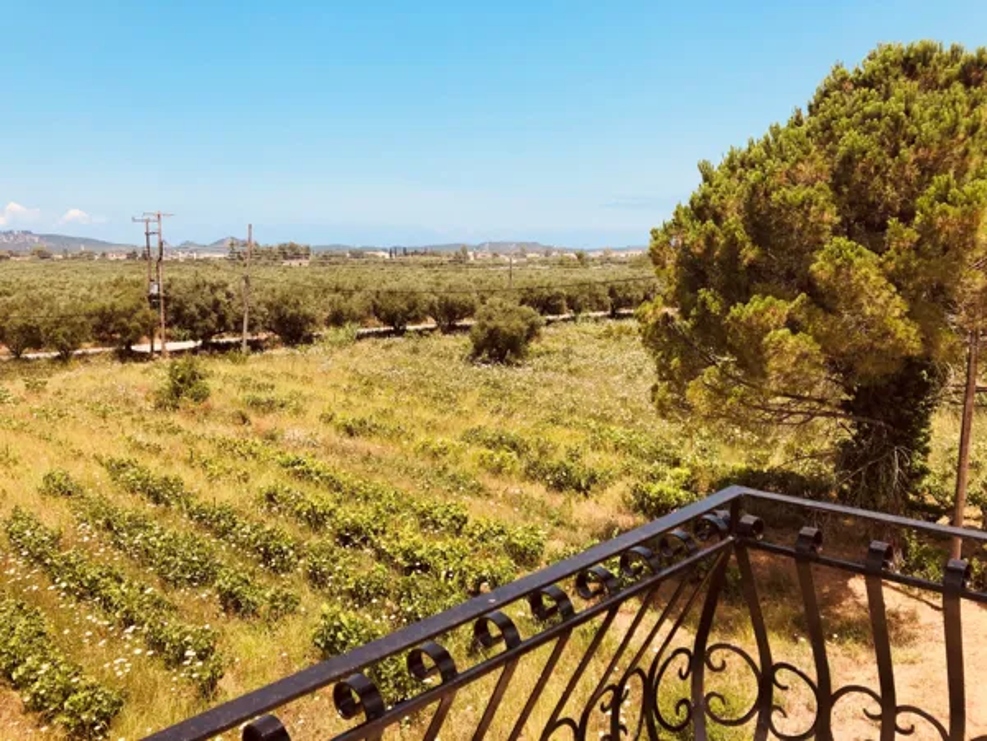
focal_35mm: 28
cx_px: 494
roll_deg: -0.2
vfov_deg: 49.7
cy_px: 370
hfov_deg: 63.4
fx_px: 798
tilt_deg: -9.5
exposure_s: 1/1499
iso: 20
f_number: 1.8
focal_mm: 3.99
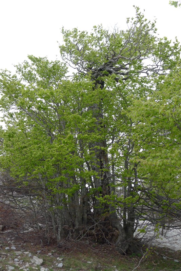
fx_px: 226
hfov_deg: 43.6
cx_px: 90
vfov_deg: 61.9
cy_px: 136
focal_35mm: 30
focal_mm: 6.4
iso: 80
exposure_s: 1/500
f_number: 2.8
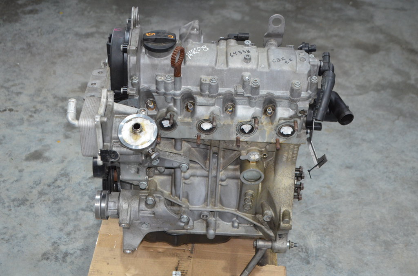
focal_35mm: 52
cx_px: 209
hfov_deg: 37.9
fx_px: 608
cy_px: 138
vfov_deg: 25.6
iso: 1400
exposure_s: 1/60
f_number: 5
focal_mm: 35
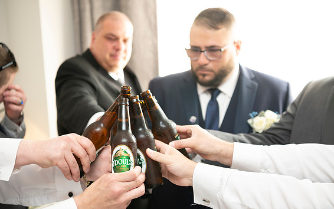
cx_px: 169
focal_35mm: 48
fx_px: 437
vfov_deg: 26.9
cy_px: 110
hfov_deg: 41.8
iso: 800
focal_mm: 46
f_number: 2.8
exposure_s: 1/100
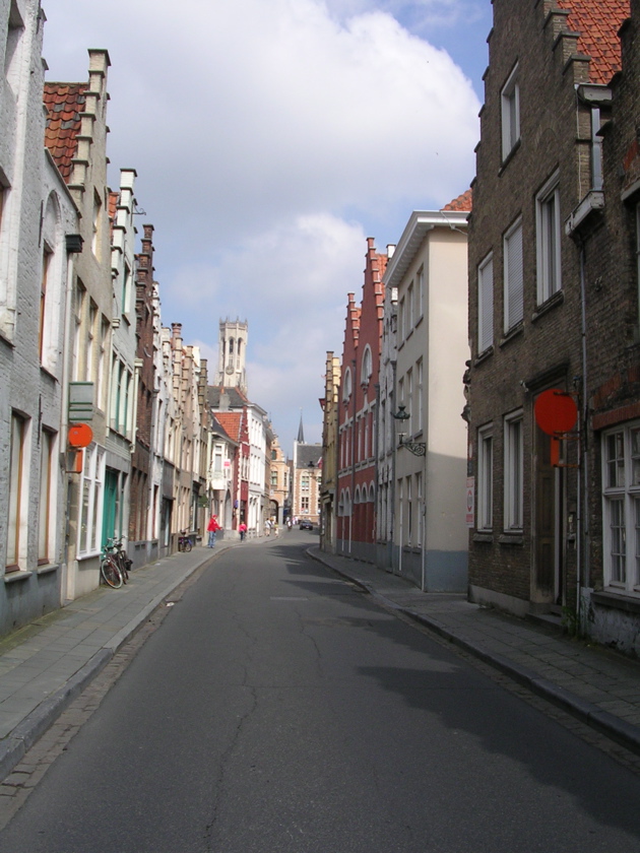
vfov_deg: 49.0
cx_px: 320
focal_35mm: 38
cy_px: 426
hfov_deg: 37.7
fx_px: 937
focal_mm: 5.8
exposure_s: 1/336
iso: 50
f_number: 5.6
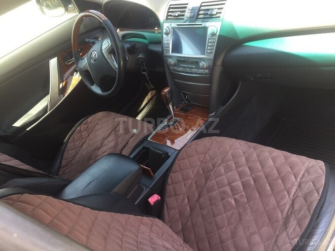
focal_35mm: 29
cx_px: 168
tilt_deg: -37.9
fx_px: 281
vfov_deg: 48.2
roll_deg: +23.8
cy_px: 126
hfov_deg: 61.7
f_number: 2.2
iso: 32
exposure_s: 1/100
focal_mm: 4.15
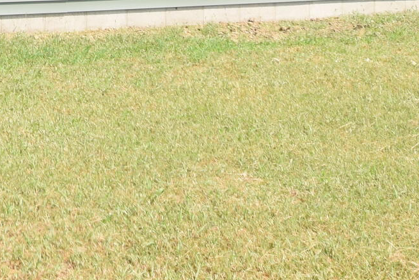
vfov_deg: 13.7
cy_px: -220
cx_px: -133
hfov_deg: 20.7
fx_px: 1039
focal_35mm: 89
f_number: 7.1
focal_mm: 13
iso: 200
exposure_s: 1/250
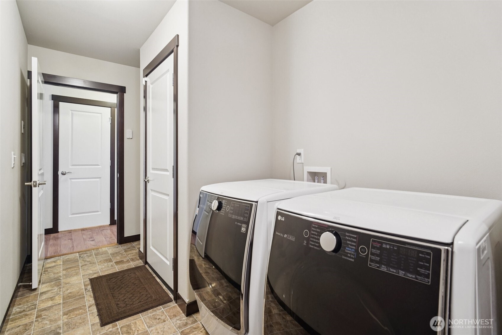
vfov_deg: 73.7
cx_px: 251
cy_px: 168
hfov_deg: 96.7
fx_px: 223
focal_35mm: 16
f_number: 8
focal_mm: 16
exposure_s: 1/10
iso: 1600
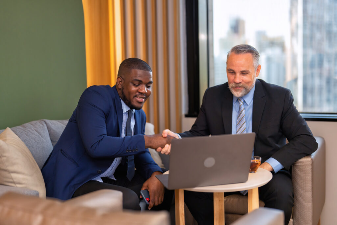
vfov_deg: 27.0
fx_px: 468
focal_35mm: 50
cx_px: 168
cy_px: 112
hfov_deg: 39.6
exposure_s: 1/200
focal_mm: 50
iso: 400
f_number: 1.4
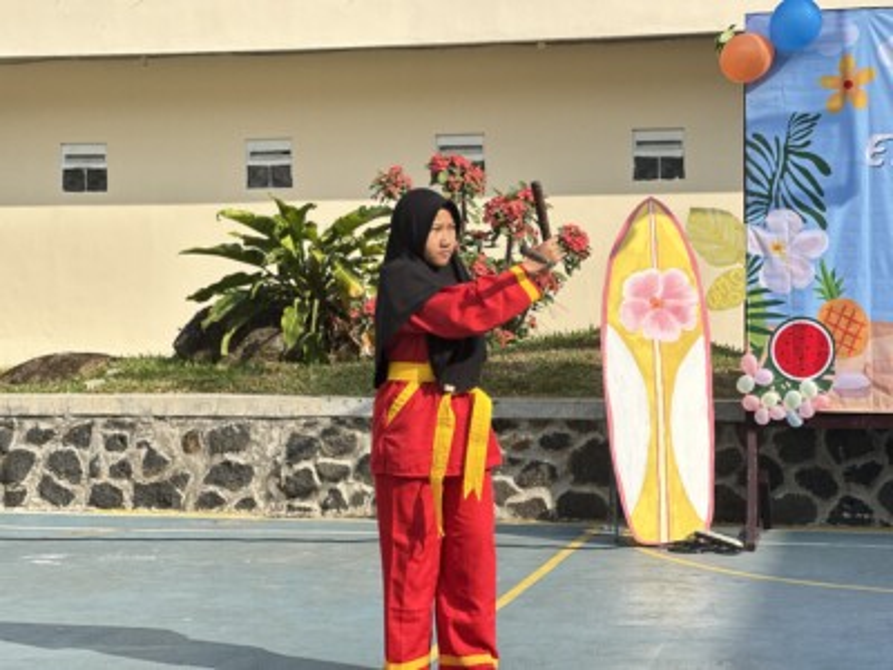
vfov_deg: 19.1
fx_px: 1986
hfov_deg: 25.3
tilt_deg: +0.2
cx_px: 446
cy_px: 335
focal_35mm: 77
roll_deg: +0.6
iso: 32
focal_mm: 9
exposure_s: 1/331
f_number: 2.8
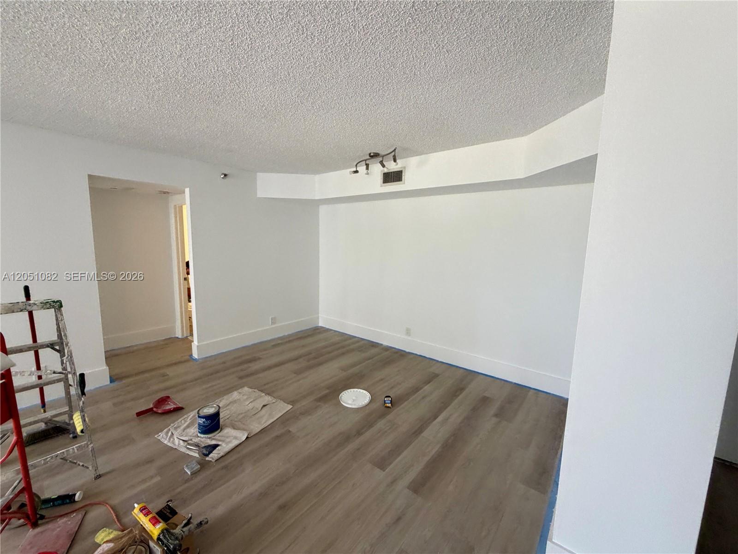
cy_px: 277
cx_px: 369
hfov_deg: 102.1
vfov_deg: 85.7
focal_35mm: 14
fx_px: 298
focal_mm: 2.22
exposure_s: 1/121
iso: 160
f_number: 2.2
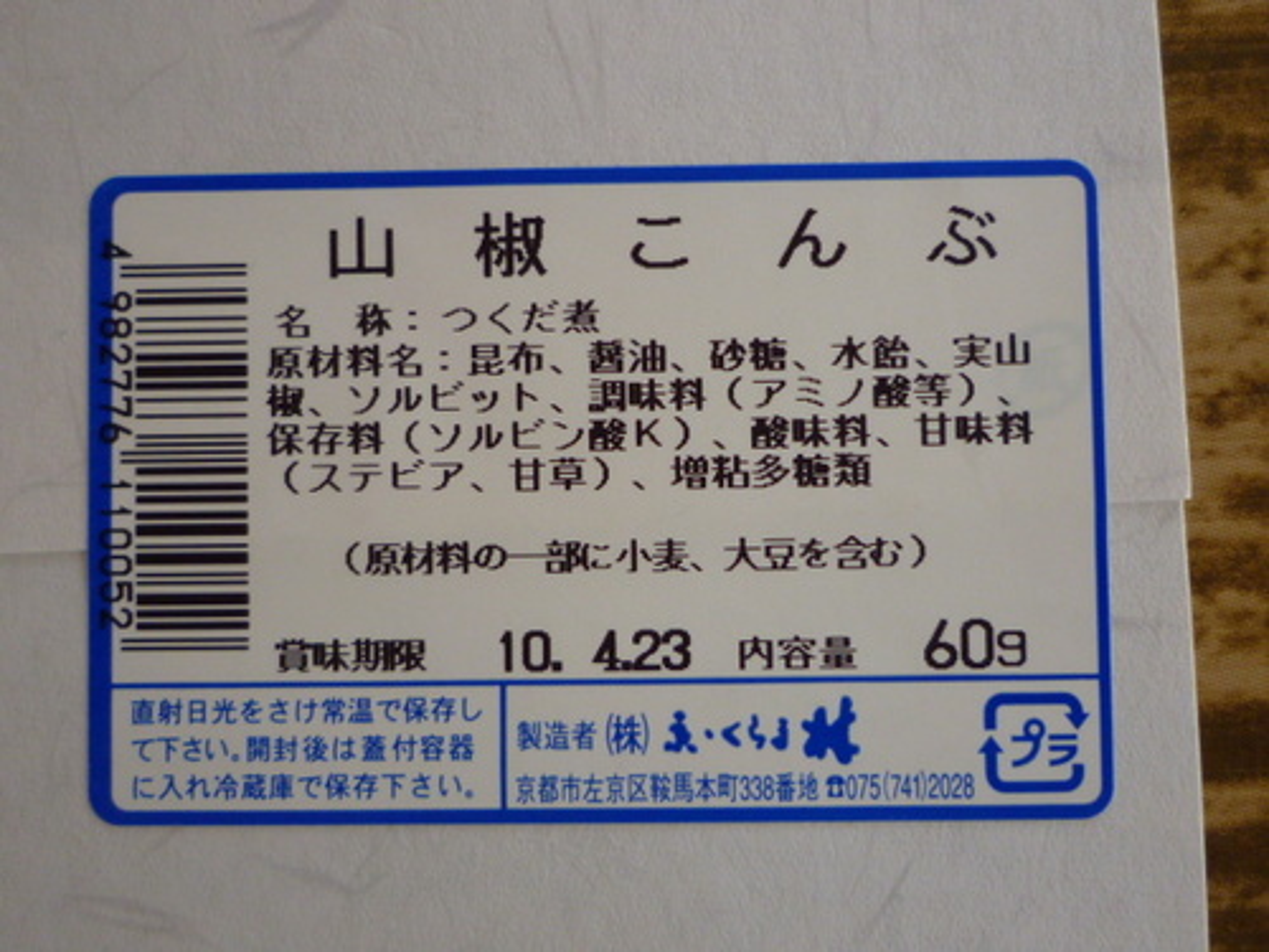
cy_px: 476
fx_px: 1283
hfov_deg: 52.6
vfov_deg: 40.7
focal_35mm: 35
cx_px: 634
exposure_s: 1/30
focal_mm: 4.4
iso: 100
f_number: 2.8
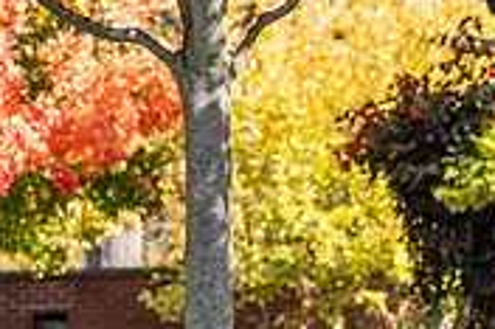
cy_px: 291
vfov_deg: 3.5
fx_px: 5440
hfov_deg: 5.2
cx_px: 762
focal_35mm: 396
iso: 160
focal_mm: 120
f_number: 4
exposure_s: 1/500
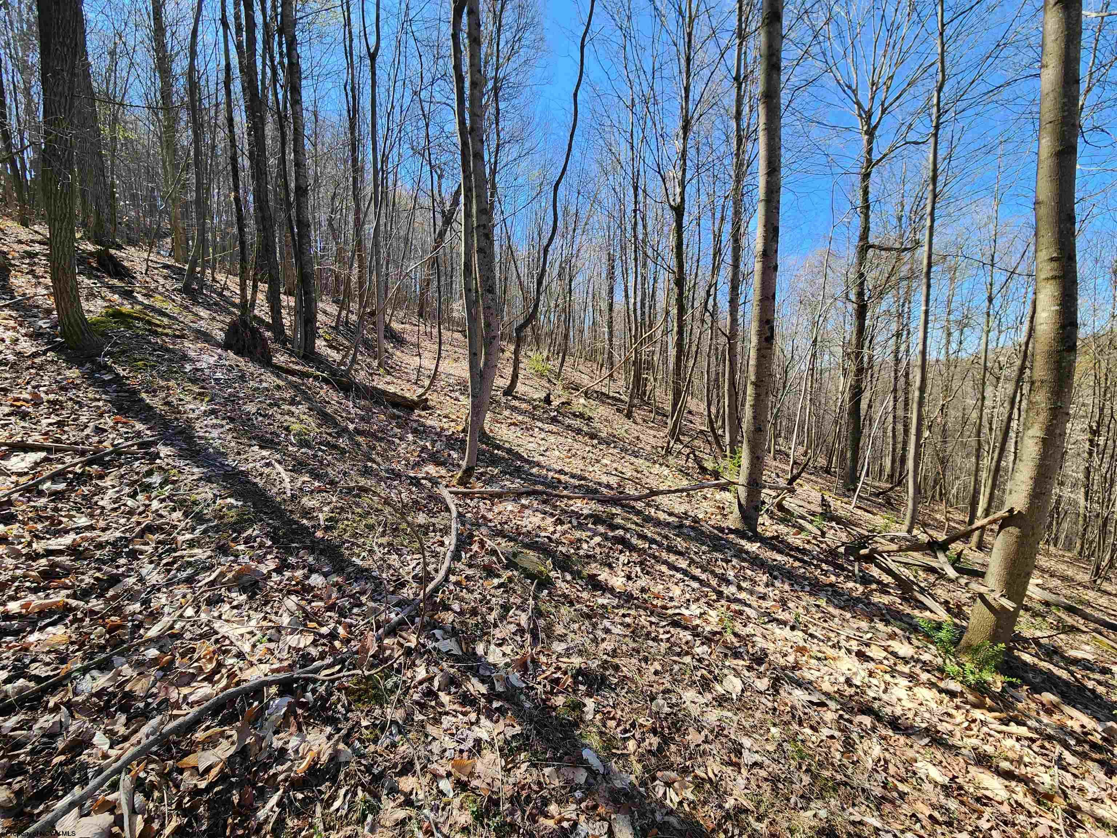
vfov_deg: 89.9
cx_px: 558
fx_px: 419
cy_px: 419
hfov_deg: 106.2
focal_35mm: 13
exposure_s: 1/455
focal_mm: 2.2
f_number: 2.2
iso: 50
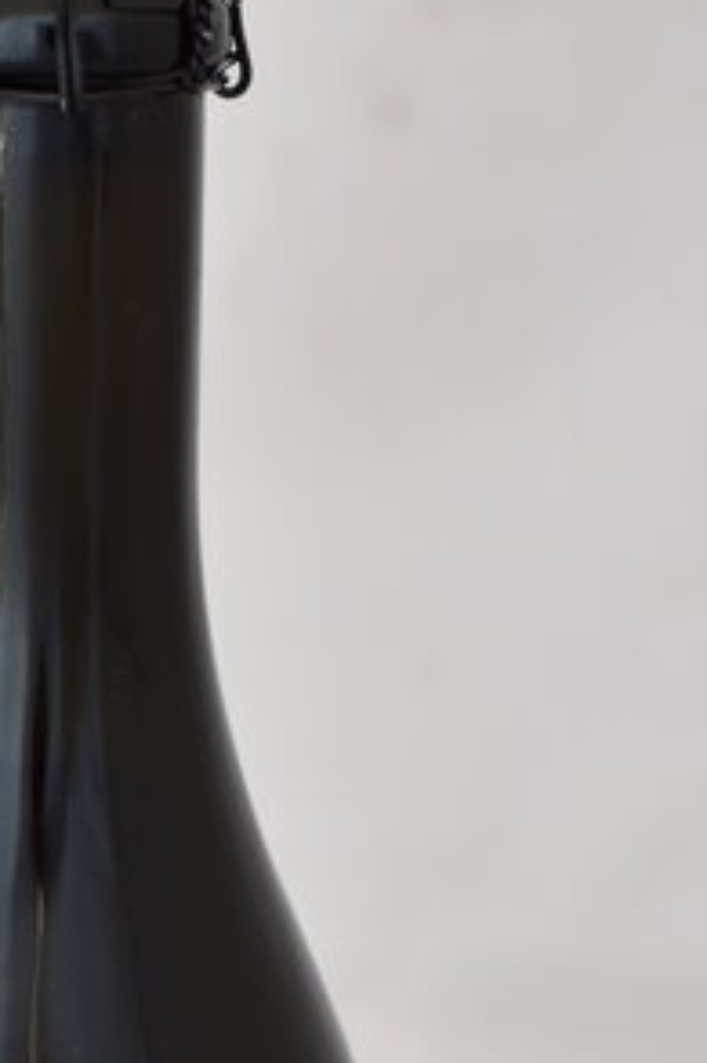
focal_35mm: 162
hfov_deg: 8.4
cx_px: -138
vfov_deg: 12.5
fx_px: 4764
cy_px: 1175
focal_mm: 35
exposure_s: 1/125
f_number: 3.5
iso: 640
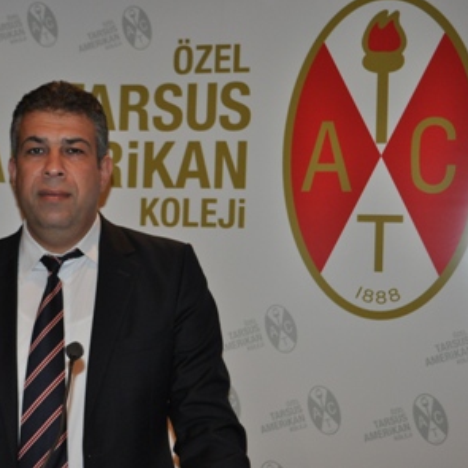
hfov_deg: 29.3
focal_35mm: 58
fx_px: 887
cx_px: 148
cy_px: 233
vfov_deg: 29.6
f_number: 4.5
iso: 800
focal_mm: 30
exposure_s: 1/60
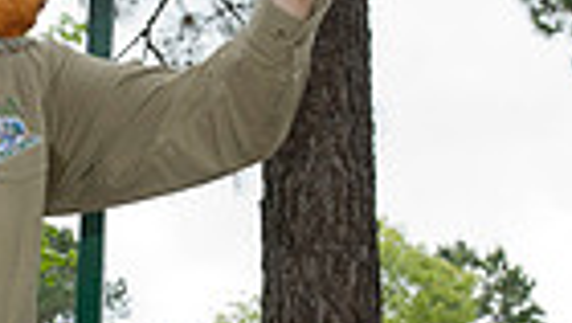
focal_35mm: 134
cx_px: 114
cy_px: 127
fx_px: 2034
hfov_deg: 15.9
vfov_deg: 9.1
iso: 400
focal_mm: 31
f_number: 8
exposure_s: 1/250
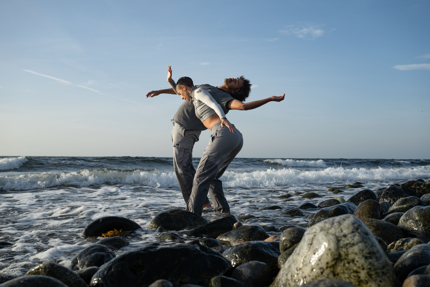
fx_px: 418
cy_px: 144
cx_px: 215
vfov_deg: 37.9
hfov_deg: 54.4
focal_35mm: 35
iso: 100
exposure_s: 1/400
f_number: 5.6
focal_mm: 35
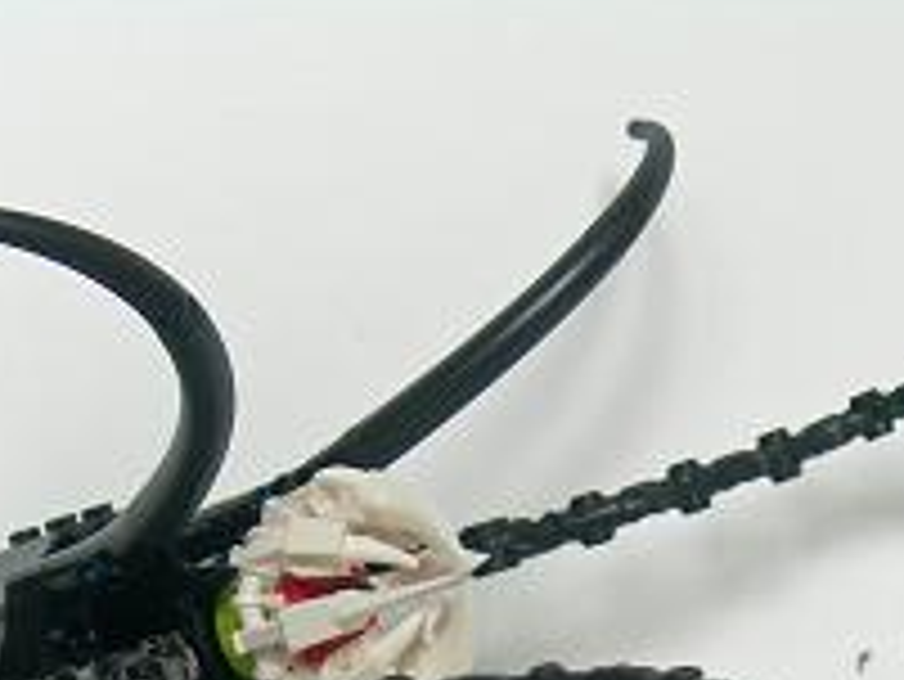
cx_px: 492
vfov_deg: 12.6
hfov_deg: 17.4
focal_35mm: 113
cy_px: 916
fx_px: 2953
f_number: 2.9
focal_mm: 8.5
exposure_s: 1/5.5
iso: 50
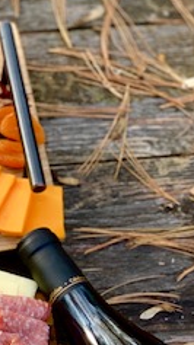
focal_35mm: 153
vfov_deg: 13.8
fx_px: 1402
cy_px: 357
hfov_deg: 7.8
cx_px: -96
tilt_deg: -59.5
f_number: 2.4
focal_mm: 6
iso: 25
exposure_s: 1/122
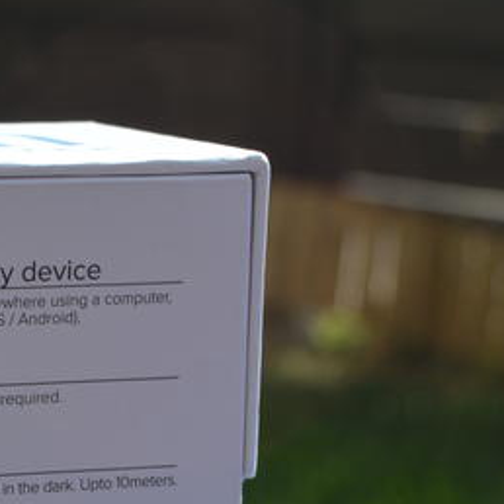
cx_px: -64
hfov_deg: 9.2
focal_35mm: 188
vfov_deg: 9.2
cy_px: 644
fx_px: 3097
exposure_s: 1/250
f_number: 8
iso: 140
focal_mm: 38
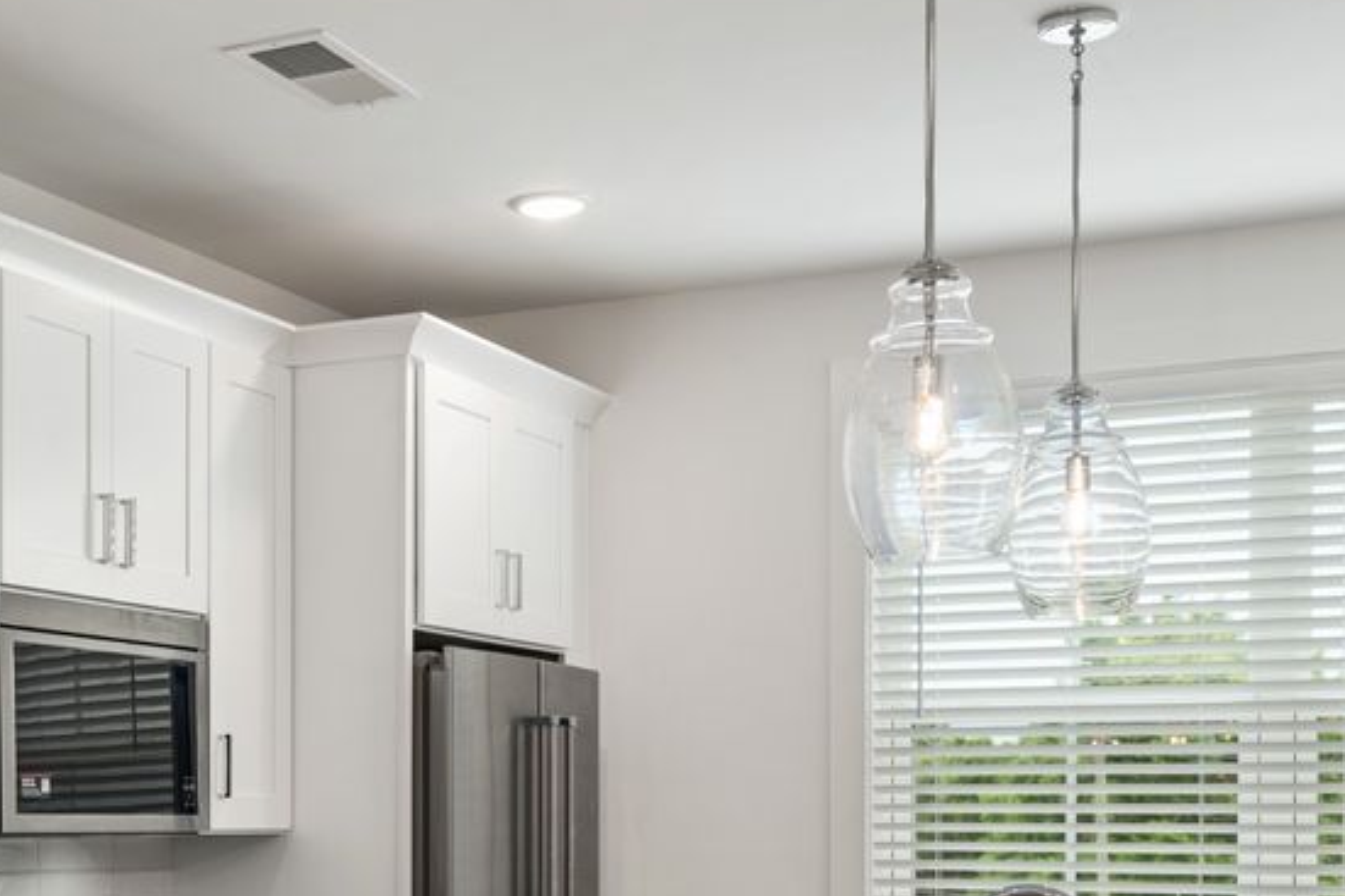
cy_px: 796
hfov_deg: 30.0
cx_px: 217
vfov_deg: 20.5
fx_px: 2428
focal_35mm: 65
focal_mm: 35
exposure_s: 1/6
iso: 100
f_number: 8
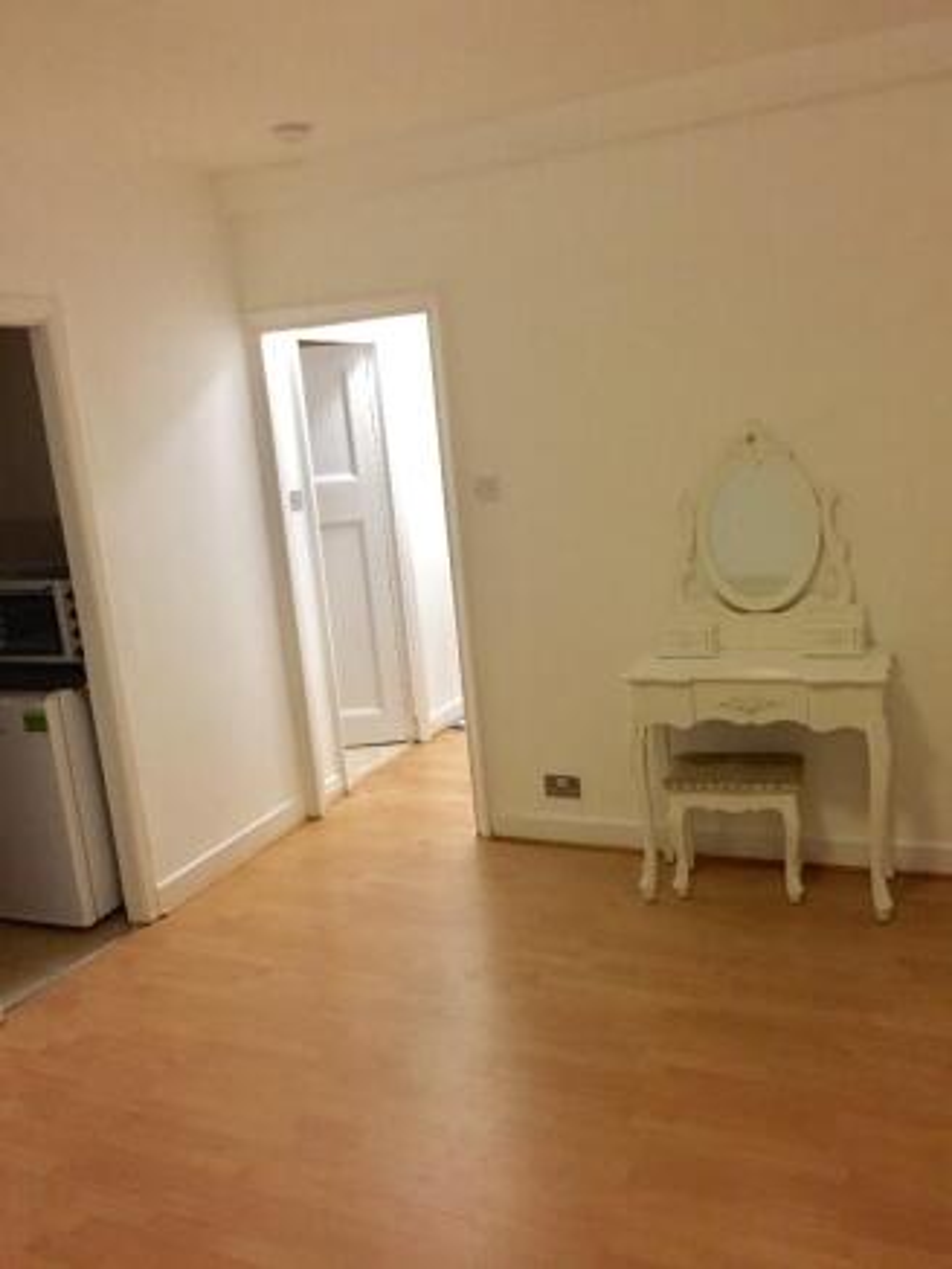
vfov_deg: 61.6
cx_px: 476
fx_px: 1063
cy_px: 634
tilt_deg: -10.9
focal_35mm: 29
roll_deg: +6.1
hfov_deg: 48.2
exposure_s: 1/33
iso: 200
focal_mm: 4.15
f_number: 2.2
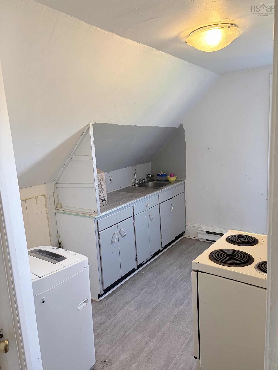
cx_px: 139
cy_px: 185
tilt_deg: -9.9
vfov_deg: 67.3
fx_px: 278
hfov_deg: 53.1
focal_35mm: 26
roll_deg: +4.1
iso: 250
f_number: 1.6
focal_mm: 5.96
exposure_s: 1/60
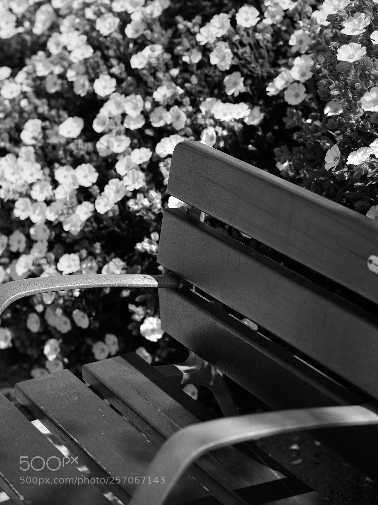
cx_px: 189
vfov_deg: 22.8
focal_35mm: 86
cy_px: 252
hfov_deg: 17.2
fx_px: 1253
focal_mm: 43
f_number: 1.8
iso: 100
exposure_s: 1/1600
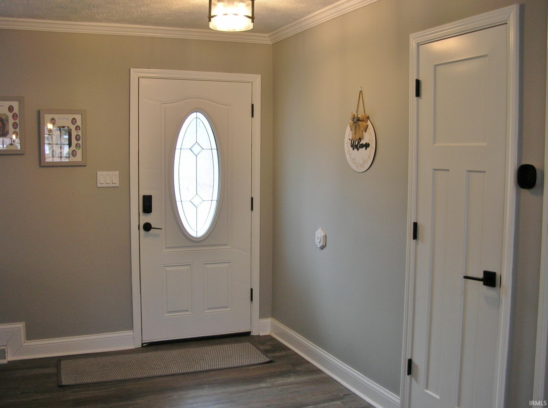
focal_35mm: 36
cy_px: 204
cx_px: 274
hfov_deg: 51.5
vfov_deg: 39.5
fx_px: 568
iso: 50
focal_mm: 6
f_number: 2.7
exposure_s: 1/30.7
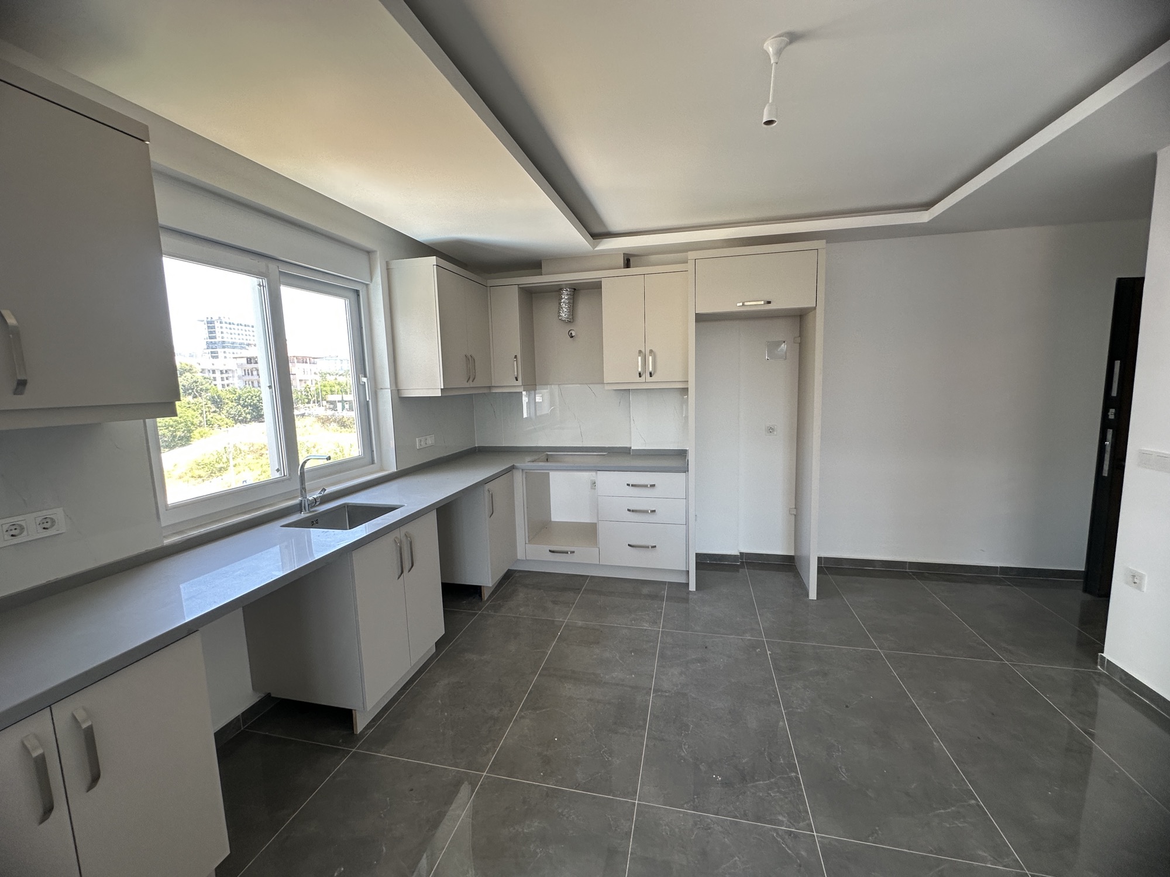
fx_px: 473
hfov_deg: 102.1
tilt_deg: -6.0
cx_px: 585
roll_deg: +2.2
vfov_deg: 85.7
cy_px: 438
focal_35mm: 14
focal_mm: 2.22
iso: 100
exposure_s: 1/99
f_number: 2.2
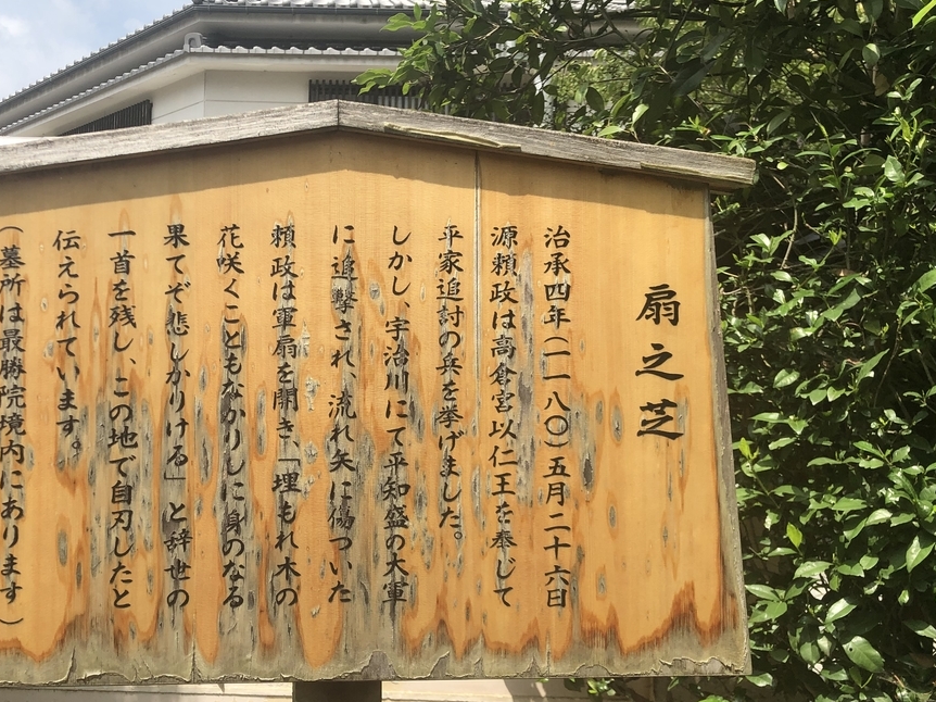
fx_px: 1054
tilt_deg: -1.2
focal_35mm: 39
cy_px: 376
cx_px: 316
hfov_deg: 47.1
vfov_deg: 36.8
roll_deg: -1.6
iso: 20
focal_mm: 4
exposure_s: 1/1279
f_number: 1.8
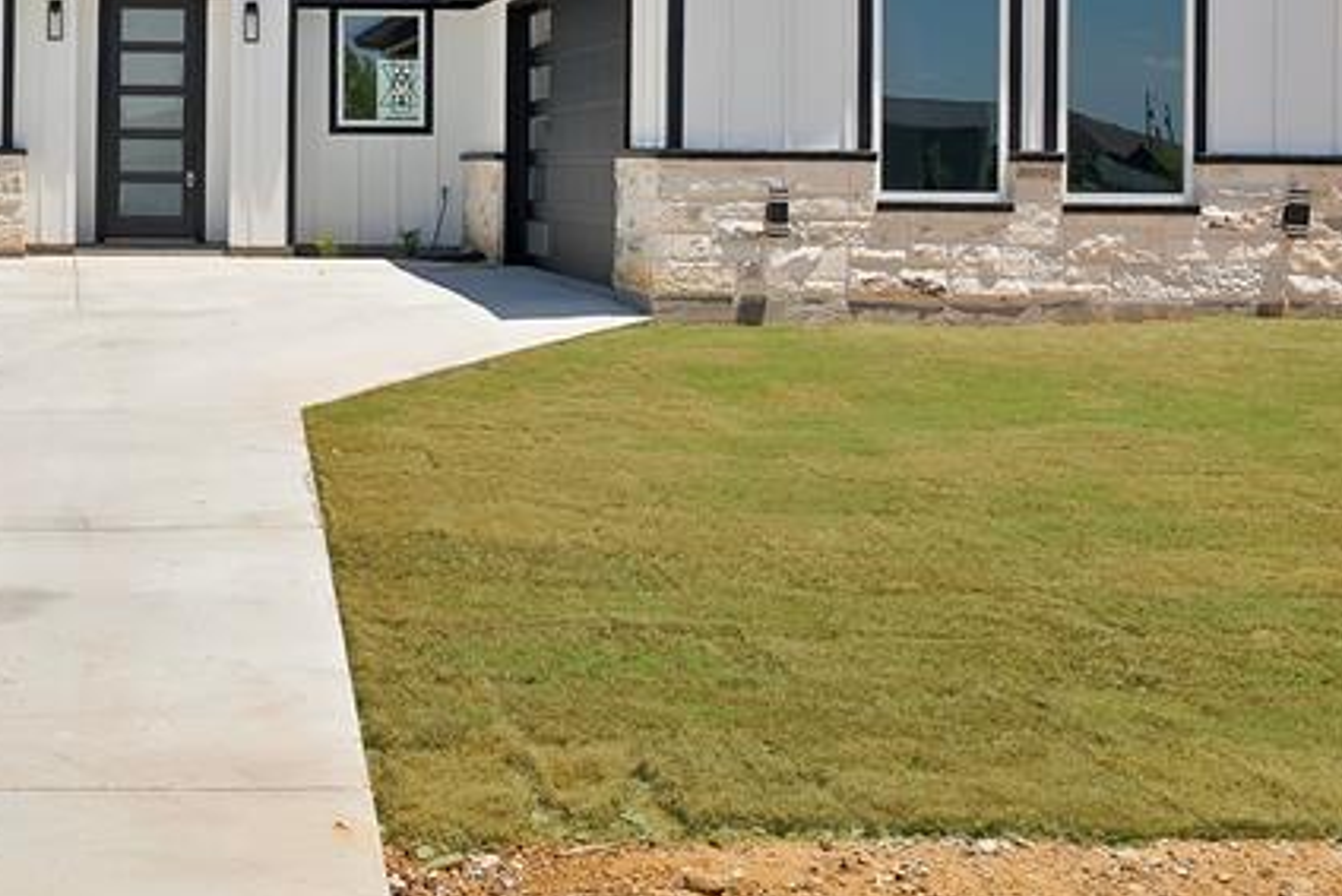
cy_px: 166
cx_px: 231
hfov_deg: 33.3
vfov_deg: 23.0
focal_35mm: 58
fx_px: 2163
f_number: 9
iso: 640
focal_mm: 24
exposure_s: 1/400
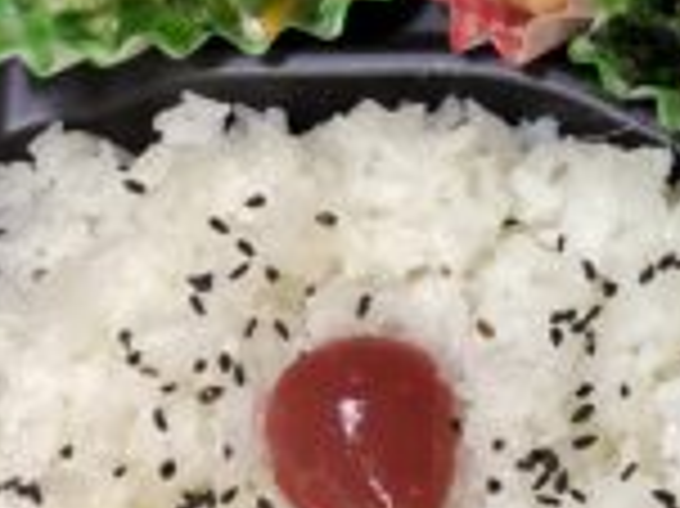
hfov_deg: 24.2
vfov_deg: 19.1
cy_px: 182
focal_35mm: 77
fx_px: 1511
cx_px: 691
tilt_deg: -77.0
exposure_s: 1/60
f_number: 2.4
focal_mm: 3.3
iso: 200
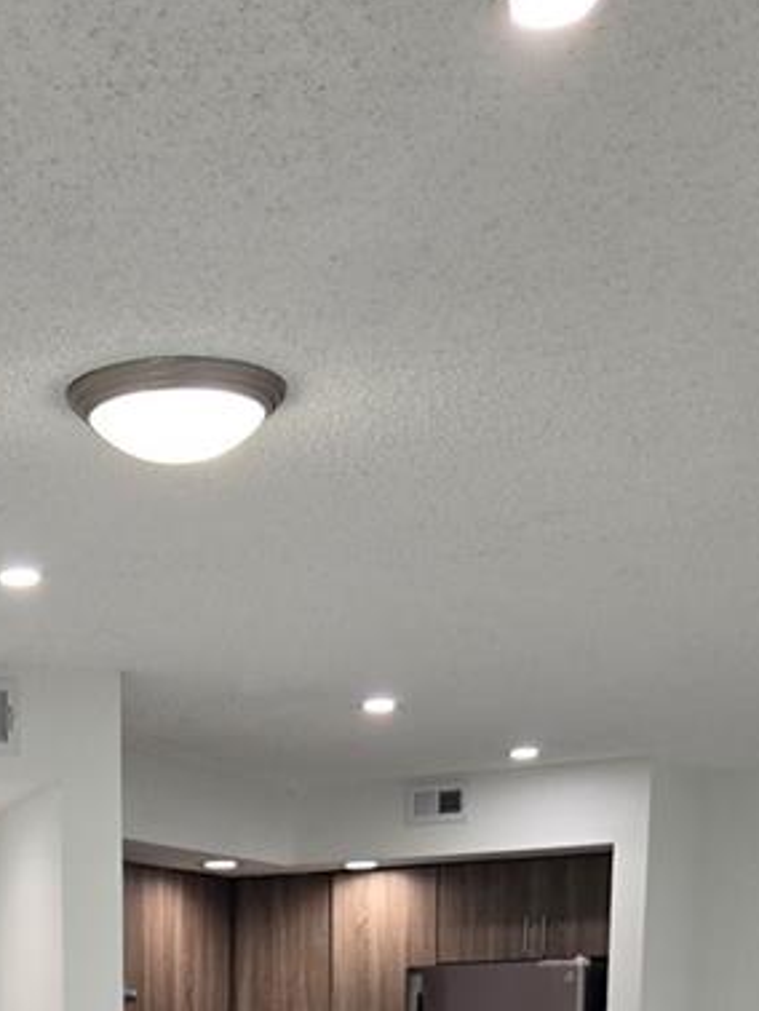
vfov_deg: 22.5
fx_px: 2132
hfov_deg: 20.0
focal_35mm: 73
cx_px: 142
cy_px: 1463
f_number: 1.8
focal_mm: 5.4
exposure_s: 1/120
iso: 80
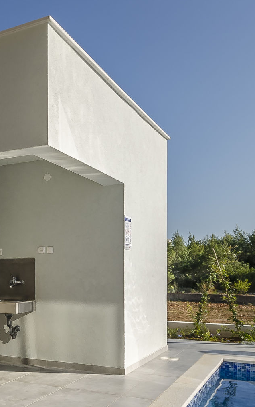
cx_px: -70
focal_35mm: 42
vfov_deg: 46.5
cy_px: 270
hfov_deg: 26.3
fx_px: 467
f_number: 11
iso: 100
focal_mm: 10
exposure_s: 1/200
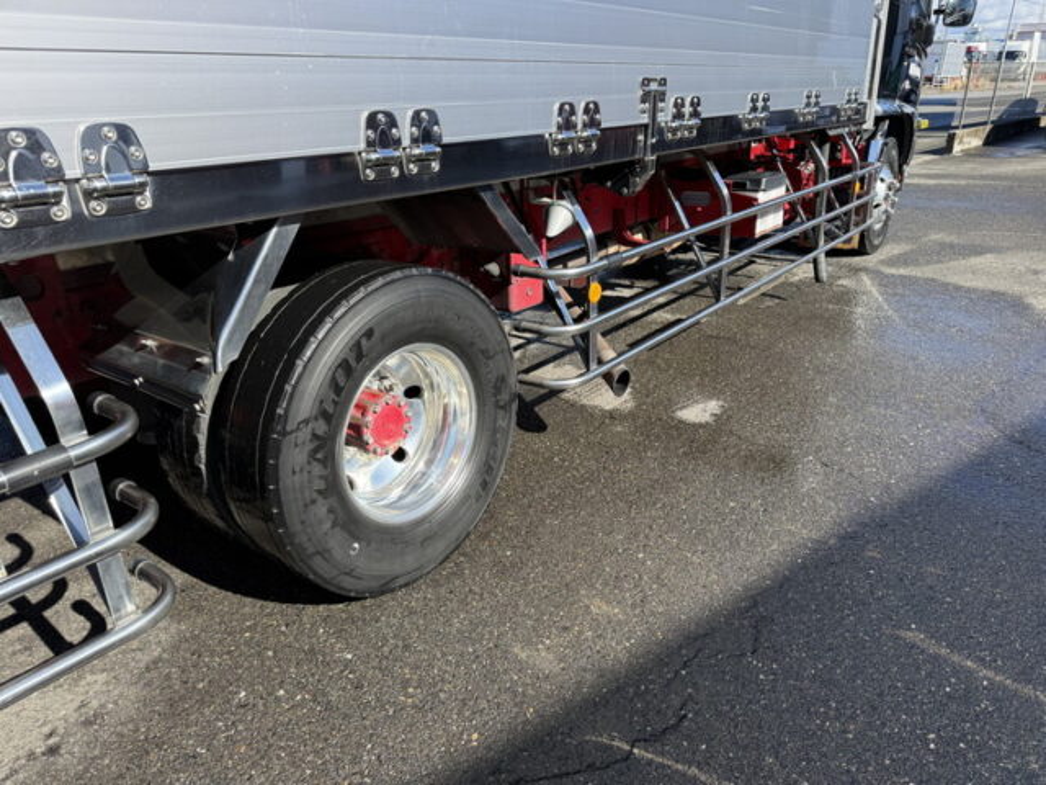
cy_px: 392
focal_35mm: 24
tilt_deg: -19.5
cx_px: 523
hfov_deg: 71.6
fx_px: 725
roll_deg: -1.2
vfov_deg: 56.8
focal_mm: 6.76
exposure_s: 1/1812
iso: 100
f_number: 1.78
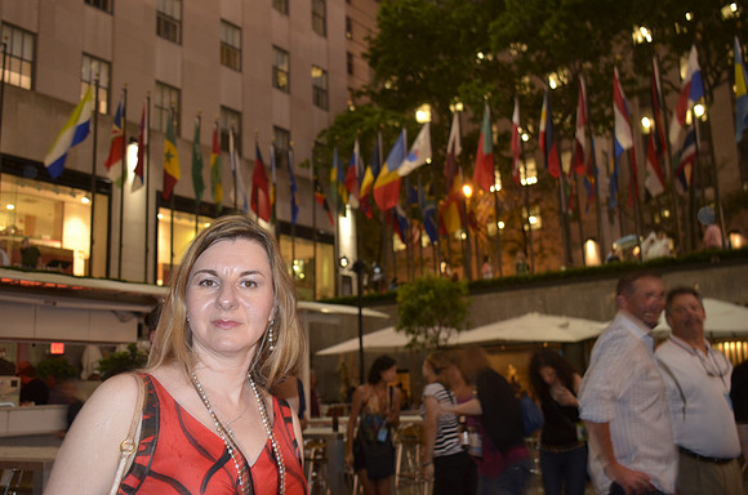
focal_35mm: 36
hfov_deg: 53.2
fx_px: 746
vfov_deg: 36.7
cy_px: 248
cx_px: 374
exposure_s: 1/8
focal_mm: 24
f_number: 3.8
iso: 800
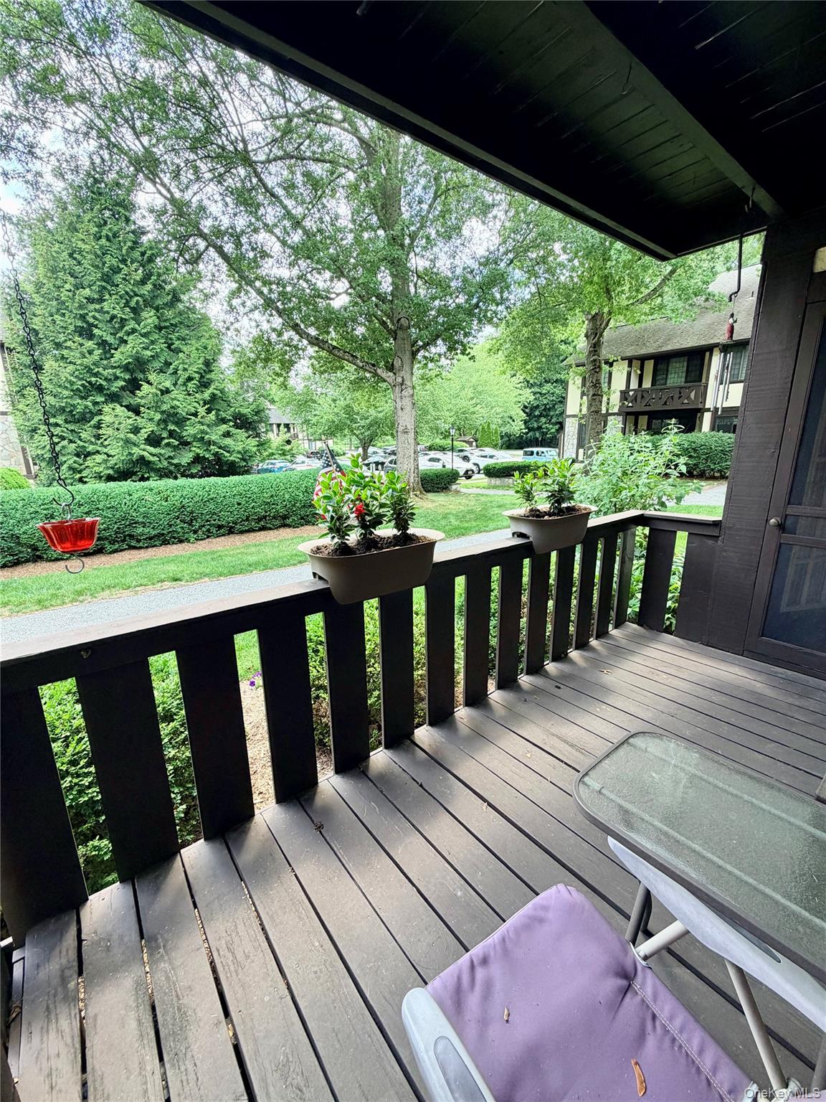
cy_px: 551
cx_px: 413
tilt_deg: -14.2
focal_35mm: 14
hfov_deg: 85.7
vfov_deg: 102.1
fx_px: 445
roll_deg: +0.6
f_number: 2.2
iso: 80
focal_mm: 2.22
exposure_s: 1/121
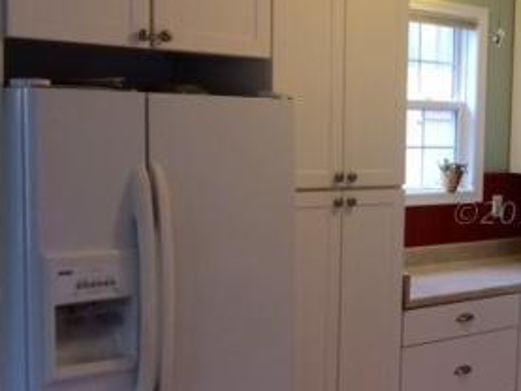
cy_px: 212
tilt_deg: -5.9
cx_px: 574
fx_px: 1009
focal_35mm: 67
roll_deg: -0.6
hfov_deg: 26.6
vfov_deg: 21.9
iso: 50
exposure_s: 1/30
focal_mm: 4.15
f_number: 2.2
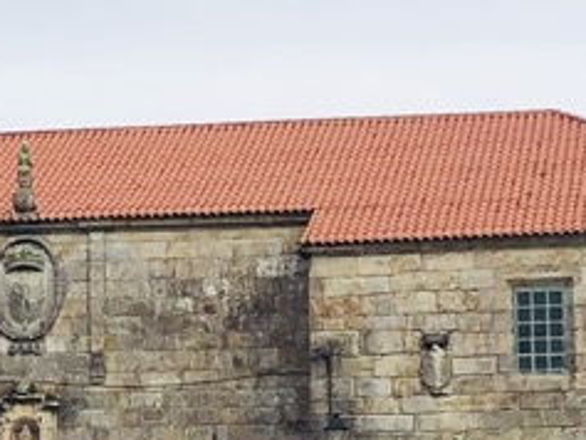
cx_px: 40
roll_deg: +0.9
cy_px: 421
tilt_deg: +6.9
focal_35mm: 177
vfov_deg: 8.4
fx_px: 2998
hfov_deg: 11.1
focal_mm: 3.99
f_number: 1.8
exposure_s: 1/1869
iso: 20
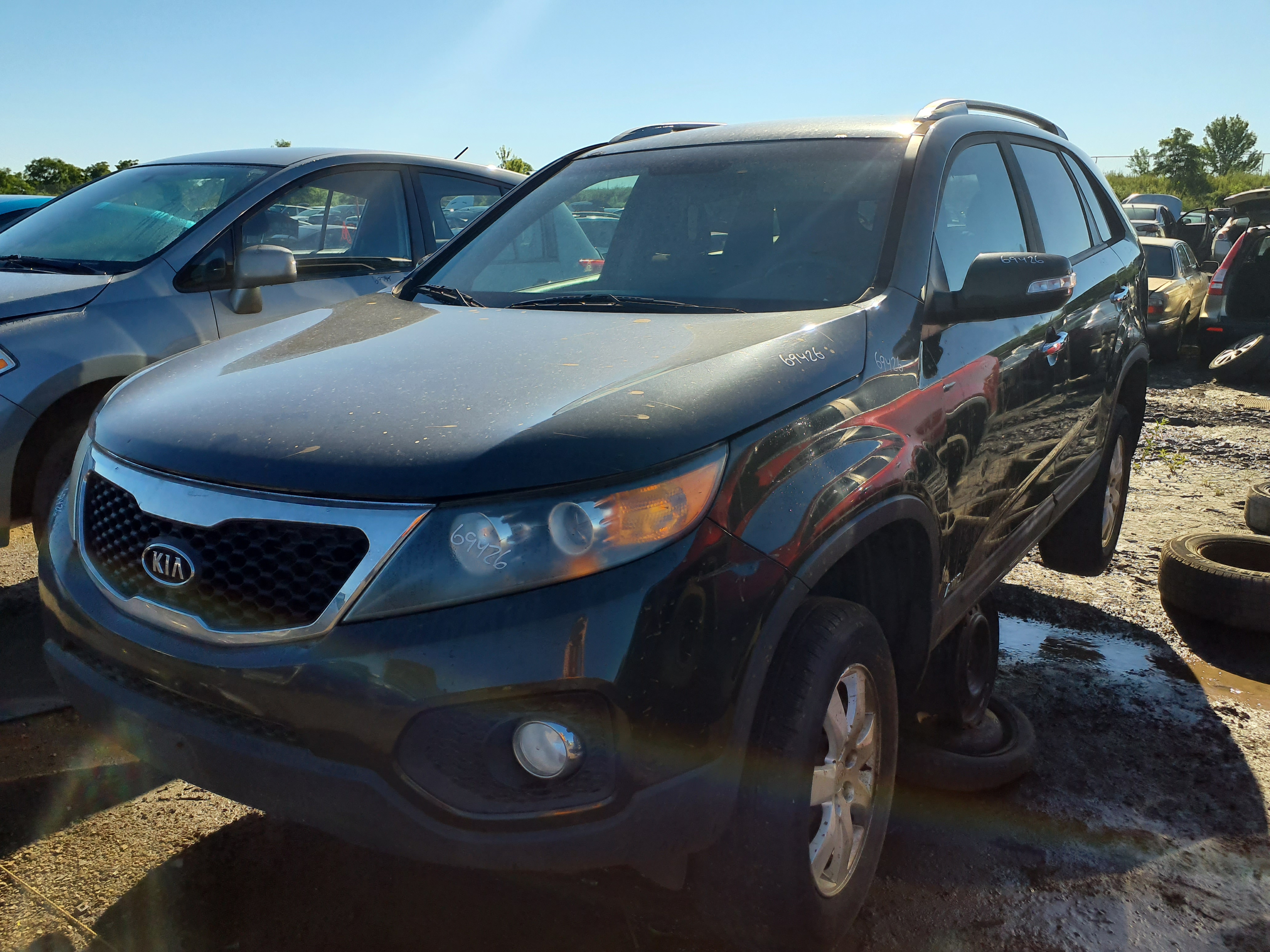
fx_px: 991
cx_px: 635
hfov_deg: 65.3
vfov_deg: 51.4
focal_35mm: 27
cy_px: 476
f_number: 1.9
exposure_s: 1/1420
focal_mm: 3.58
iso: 40
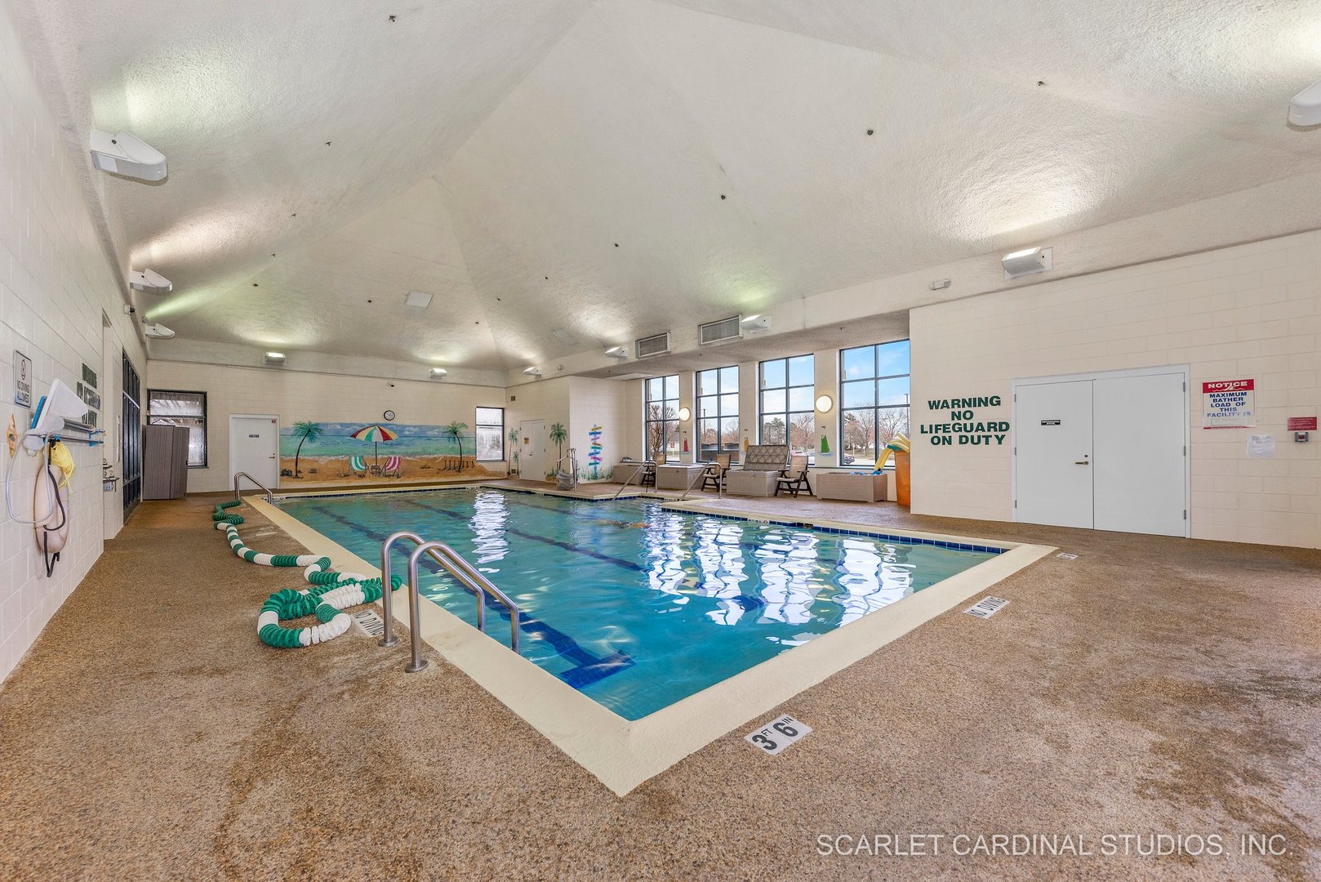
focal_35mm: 14
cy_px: 441
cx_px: 660
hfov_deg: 104.2
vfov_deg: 81.3
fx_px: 514
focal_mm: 14
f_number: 7.1
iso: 400
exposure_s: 1/50
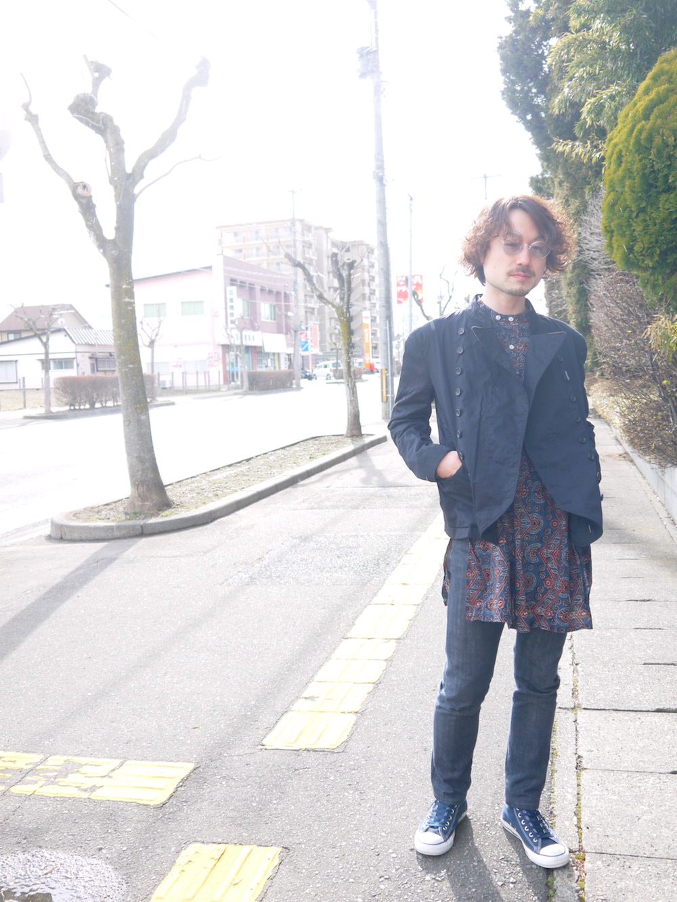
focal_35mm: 36
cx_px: 338
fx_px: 939
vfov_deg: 51.4
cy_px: 451
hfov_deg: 39.7
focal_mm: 18
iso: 160
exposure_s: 1/200
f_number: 4.1
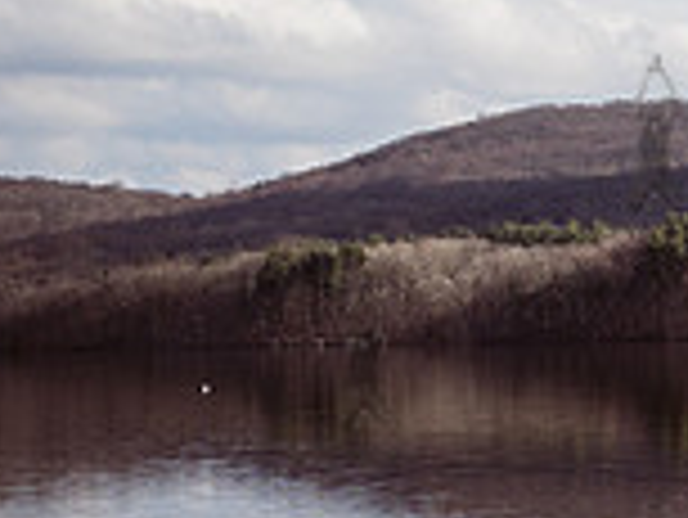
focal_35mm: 161
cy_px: 349
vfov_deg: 9.2
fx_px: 3202
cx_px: 1232
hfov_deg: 11.4
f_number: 3.2
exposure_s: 1/2500
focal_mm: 28
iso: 125
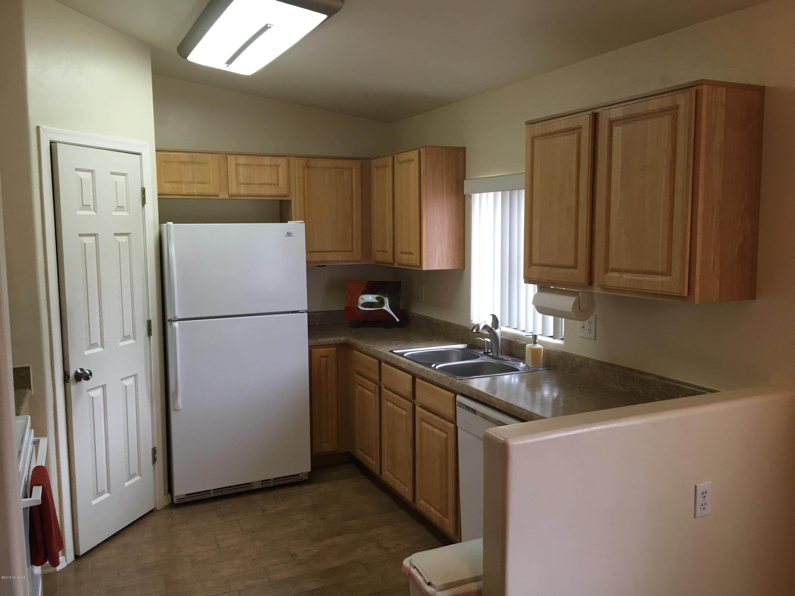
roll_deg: +1.0
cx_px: 398
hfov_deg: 61.7
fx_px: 666
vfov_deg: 48.2
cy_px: 298
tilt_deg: -8.9
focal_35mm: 29
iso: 64
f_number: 2.2
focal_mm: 4.15
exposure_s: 1/30
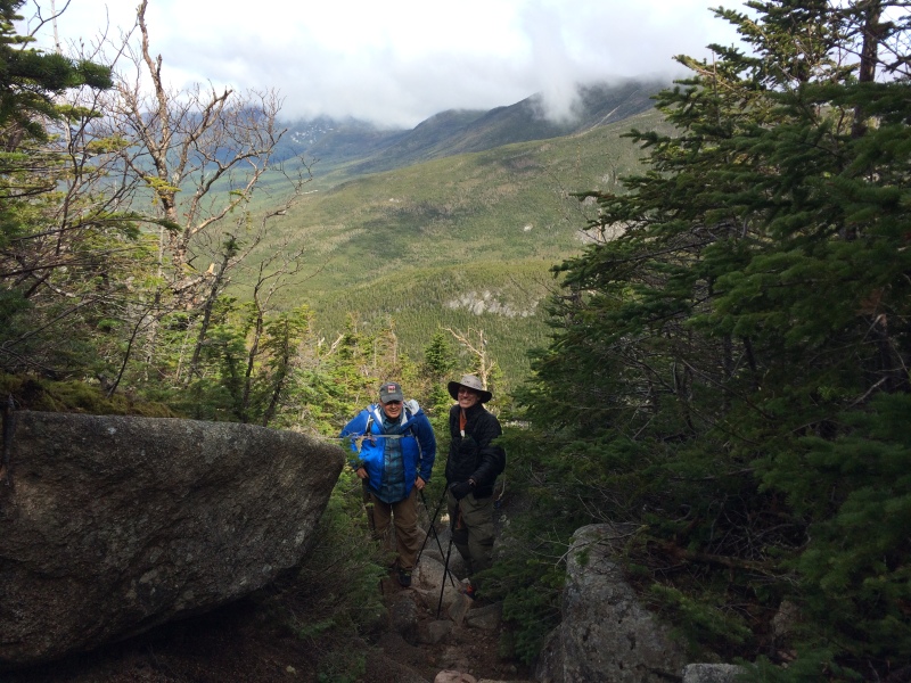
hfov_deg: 61.7
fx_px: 763
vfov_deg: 48.2
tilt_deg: -18.3
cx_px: 456
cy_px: 342
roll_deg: +0.9
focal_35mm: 29
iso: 32
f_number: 2.2
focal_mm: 4.15
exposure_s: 1/1080
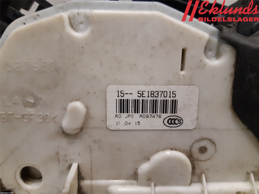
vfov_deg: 53.1
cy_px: 97
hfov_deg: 67.3
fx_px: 195
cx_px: 130
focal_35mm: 26
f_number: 1.7
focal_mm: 3.93
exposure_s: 1/50
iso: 200
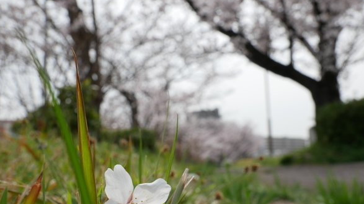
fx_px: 473
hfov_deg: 42.1
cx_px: 181
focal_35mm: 49
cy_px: 121
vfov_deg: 24.4
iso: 200
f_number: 11
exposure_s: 1/200
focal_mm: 22
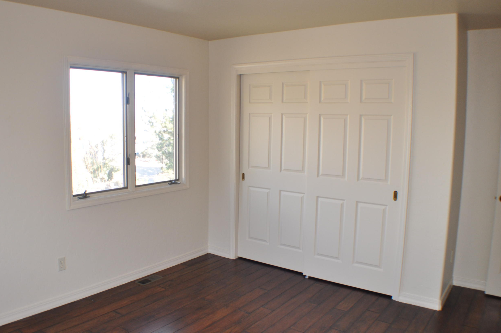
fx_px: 556
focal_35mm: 40
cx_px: 201
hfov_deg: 48.2
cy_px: 168
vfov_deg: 33.3
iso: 400
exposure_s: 1/60
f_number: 4
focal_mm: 22
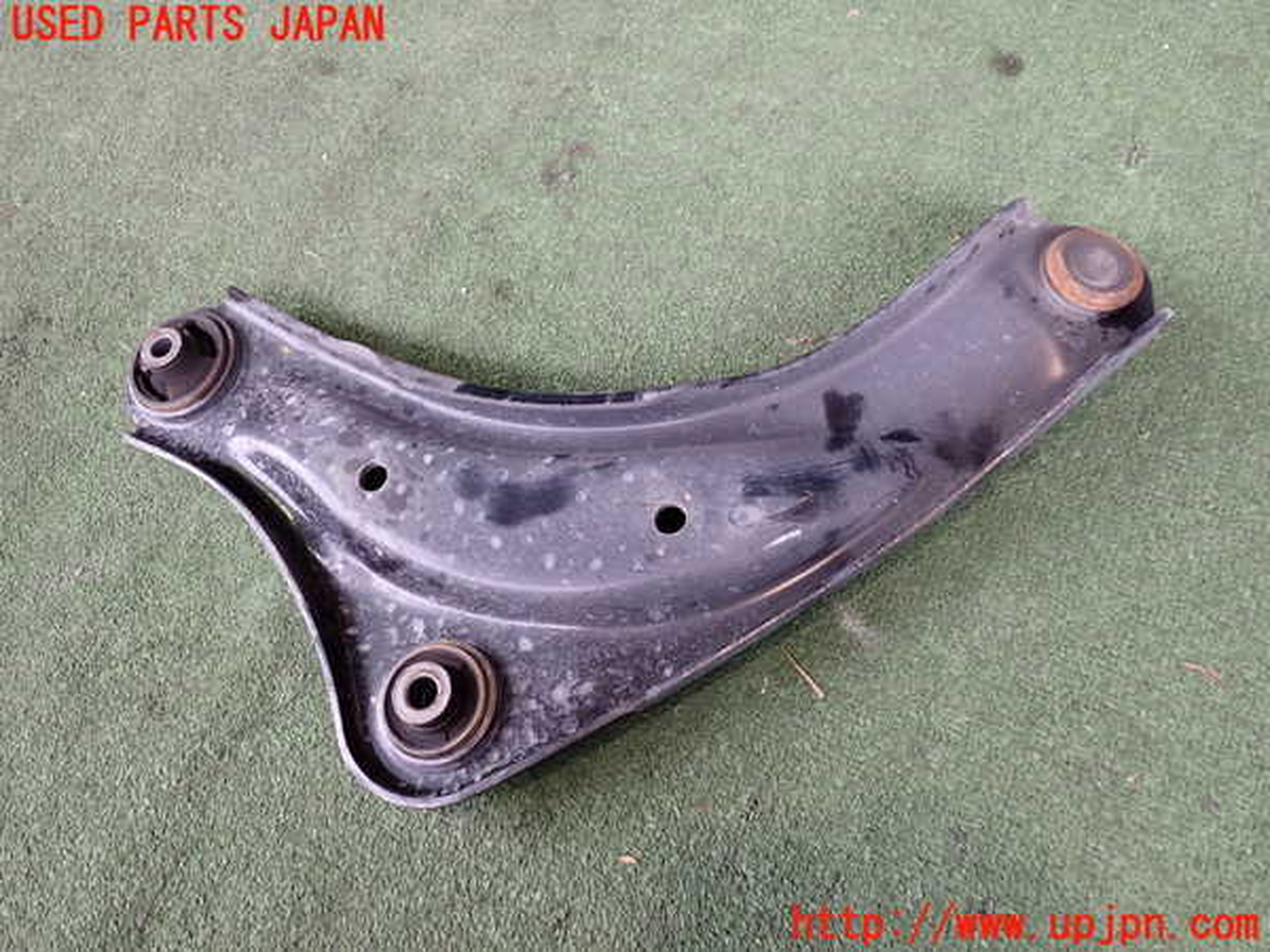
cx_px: 635
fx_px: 1101
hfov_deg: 60.0
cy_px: 476
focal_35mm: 30
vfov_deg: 46.8
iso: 200
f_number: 2.3
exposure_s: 1/60
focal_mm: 5.4
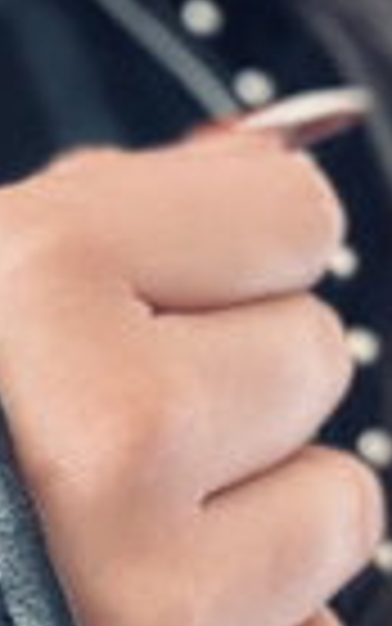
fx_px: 2083
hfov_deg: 10.6
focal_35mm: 122
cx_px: -59
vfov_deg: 16.9
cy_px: 570
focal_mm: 2.69
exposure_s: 1/27
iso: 640
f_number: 1.9
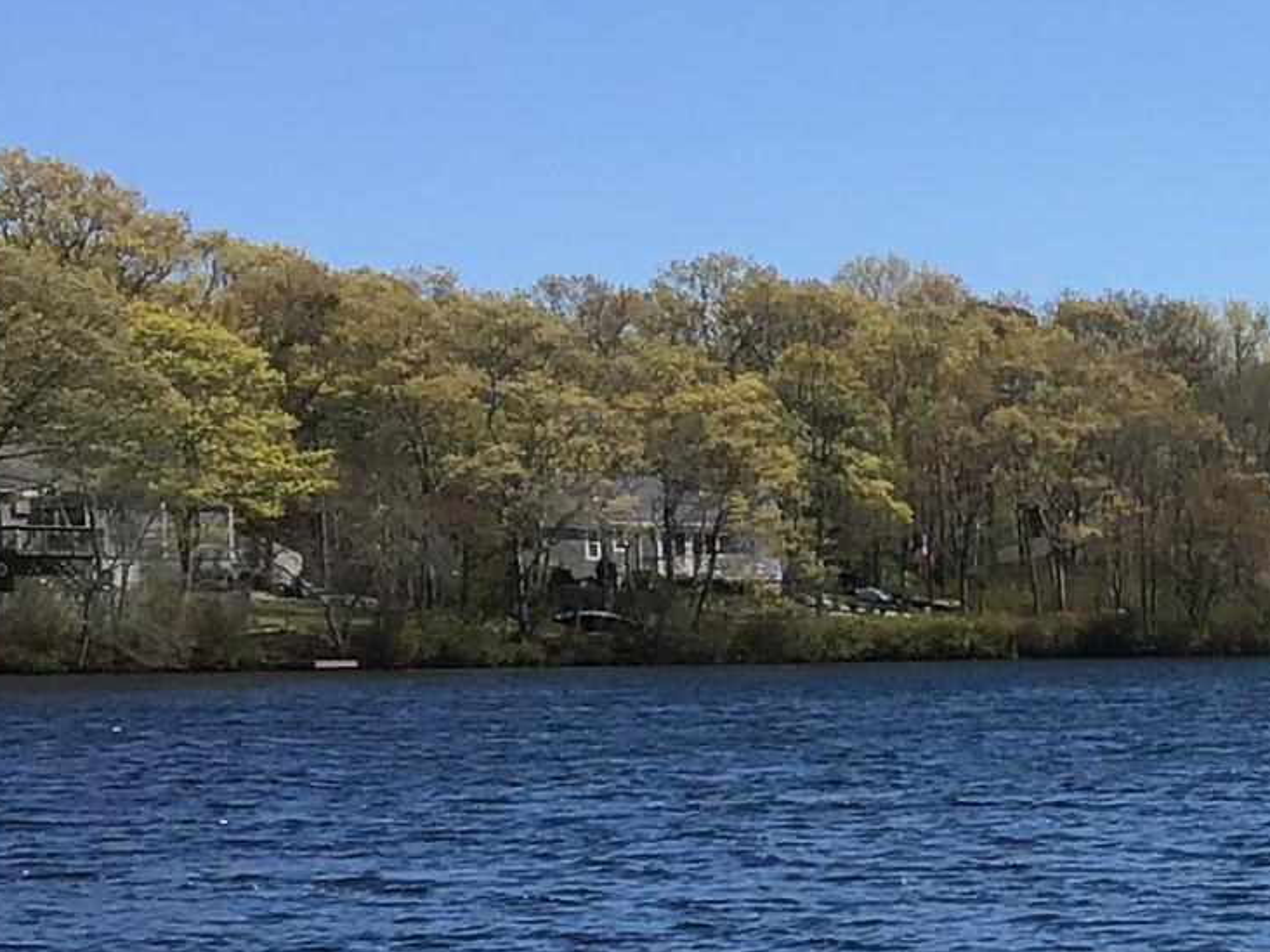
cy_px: 1060
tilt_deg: -8.4
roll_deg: -0.4
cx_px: 1470
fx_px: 4659
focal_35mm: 127
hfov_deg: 15.1
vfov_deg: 11.5
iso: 25
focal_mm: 3.3
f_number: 2.4
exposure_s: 1/1508
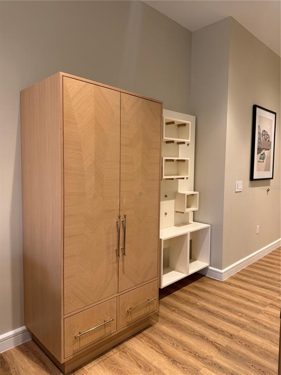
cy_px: 188
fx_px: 260
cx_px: 140
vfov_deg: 71.6
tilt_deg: -4.0
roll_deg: -0.4
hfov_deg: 56.8
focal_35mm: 24
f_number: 1.78
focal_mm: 6.76
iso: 160
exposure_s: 1/60
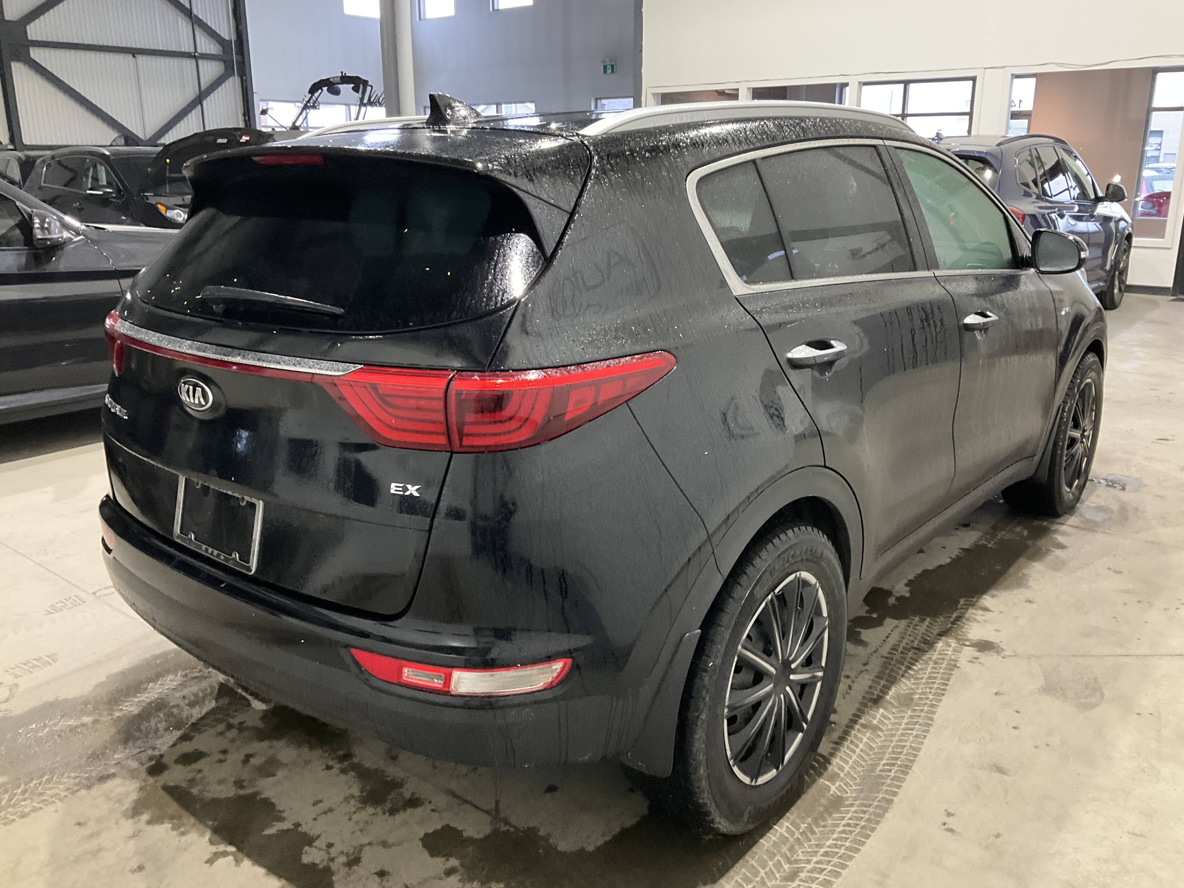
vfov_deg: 48.2
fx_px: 992
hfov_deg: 61.7
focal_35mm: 29
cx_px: 592
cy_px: 444
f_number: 1.8
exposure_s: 1/60
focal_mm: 3
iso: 250
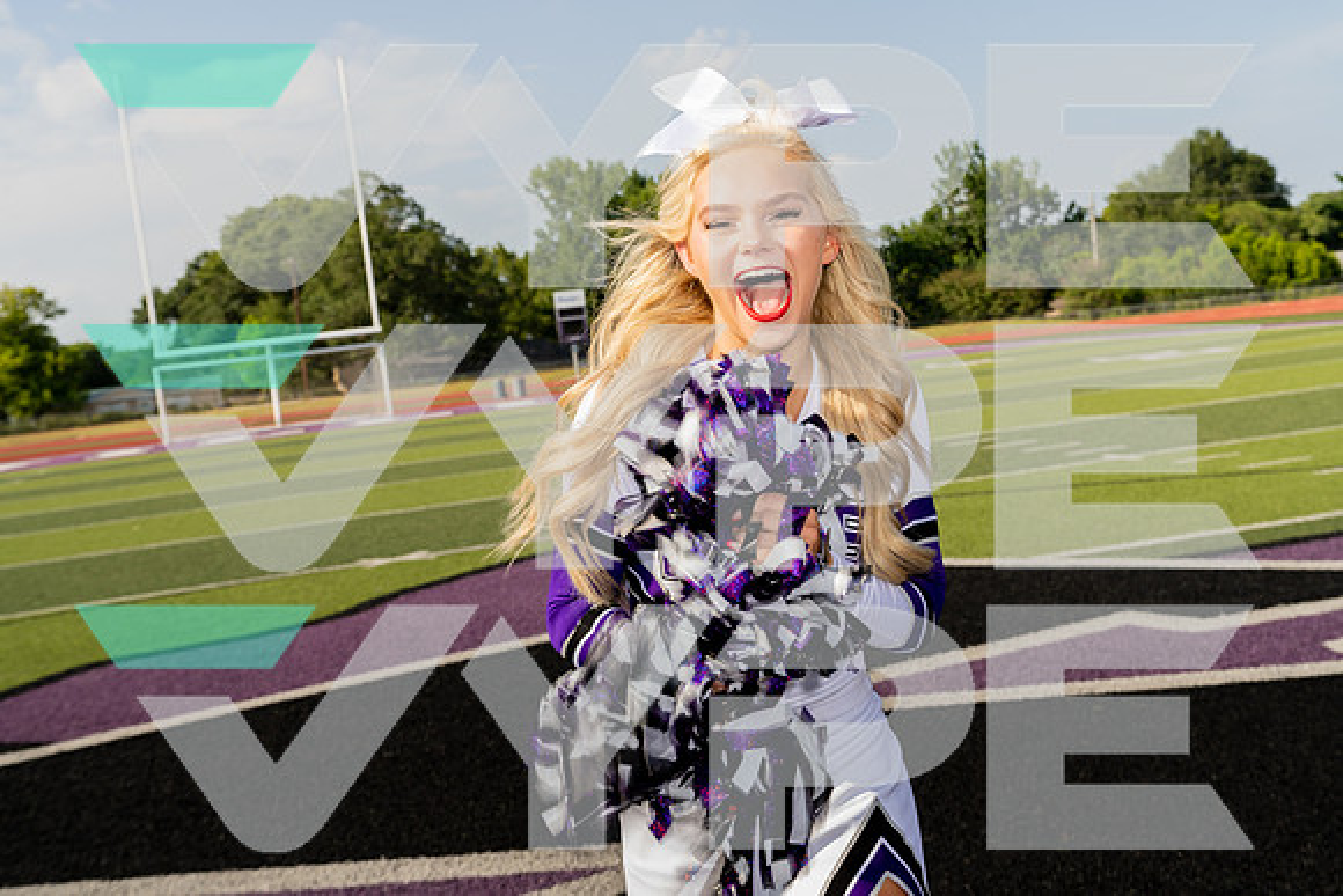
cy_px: 448
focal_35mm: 44
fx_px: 1642
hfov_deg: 44.5
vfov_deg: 30.5
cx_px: 672
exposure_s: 1/250
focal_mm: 44
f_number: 6.3
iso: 100
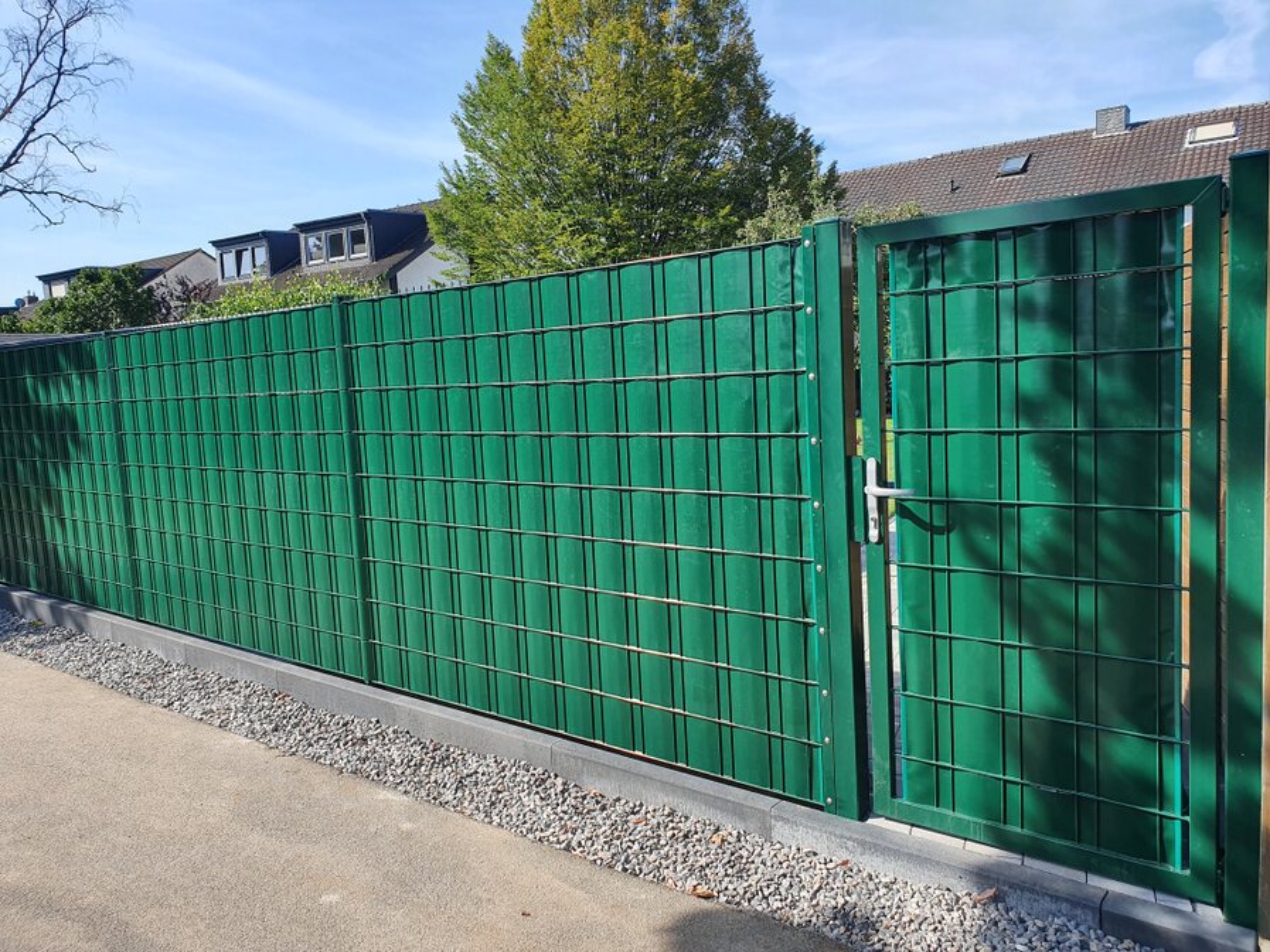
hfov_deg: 67.3
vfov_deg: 53.1
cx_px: 635
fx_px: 954
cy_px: 476
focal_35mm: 26
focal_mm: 4.32
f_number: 2.4
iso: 50
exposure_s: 1/904
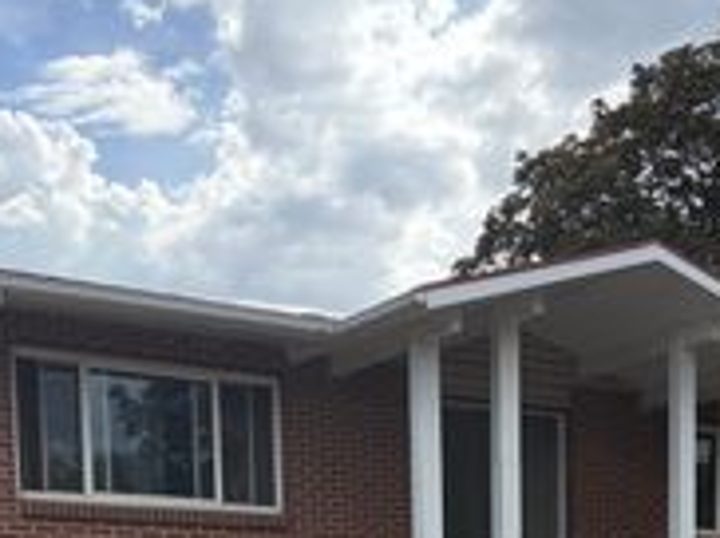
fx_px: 1371
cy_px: 730
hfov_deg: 29.4
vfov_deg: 20.1
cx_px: 404
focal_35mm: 66
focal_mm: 6.76
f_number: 1.78
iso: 100
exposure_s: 1/2907
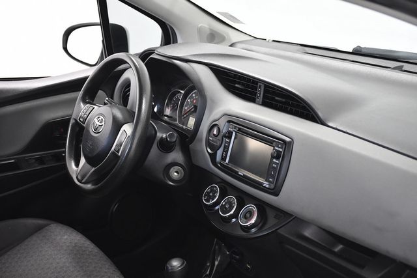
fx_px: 695
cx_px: 208
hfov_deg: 33.4
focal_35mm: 60
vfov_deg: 22.6
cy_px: 139
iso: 2500
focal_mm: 40
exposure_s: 1/250
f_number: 4.5
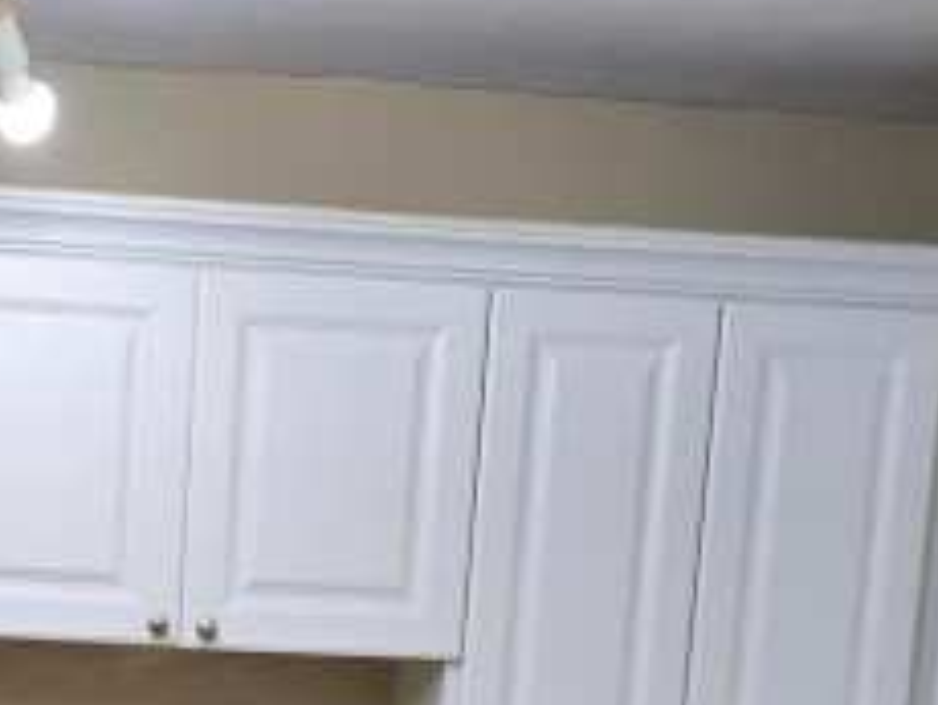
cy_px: 962
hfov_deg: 23.6
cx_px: 61
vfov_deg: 17.2
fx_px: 2170
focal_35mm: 80
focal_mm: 6.3
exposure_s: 1/120
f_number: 1.7
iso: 160
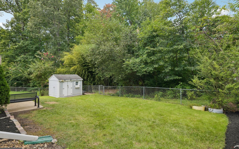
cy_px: 74
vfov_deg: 62.2
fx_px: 124
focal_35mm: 19
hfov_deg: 88.0
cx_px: 119
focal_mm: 18
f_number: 8
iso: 100
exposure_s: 1/80
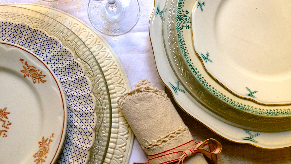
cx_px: 146
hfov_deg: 55.3
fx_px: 278
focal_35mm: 36
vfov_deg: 32.8
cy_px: 87
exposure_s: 1/20
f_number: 2.4
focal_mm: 4.12
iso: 80
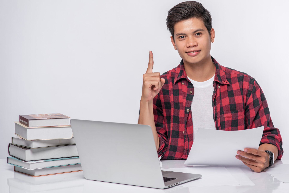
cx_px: 182
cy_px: 70
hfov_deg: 18.2
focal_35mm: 112
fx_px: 899
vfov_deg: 12.2
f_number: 4
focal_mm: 85
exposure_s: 1/200
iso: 100
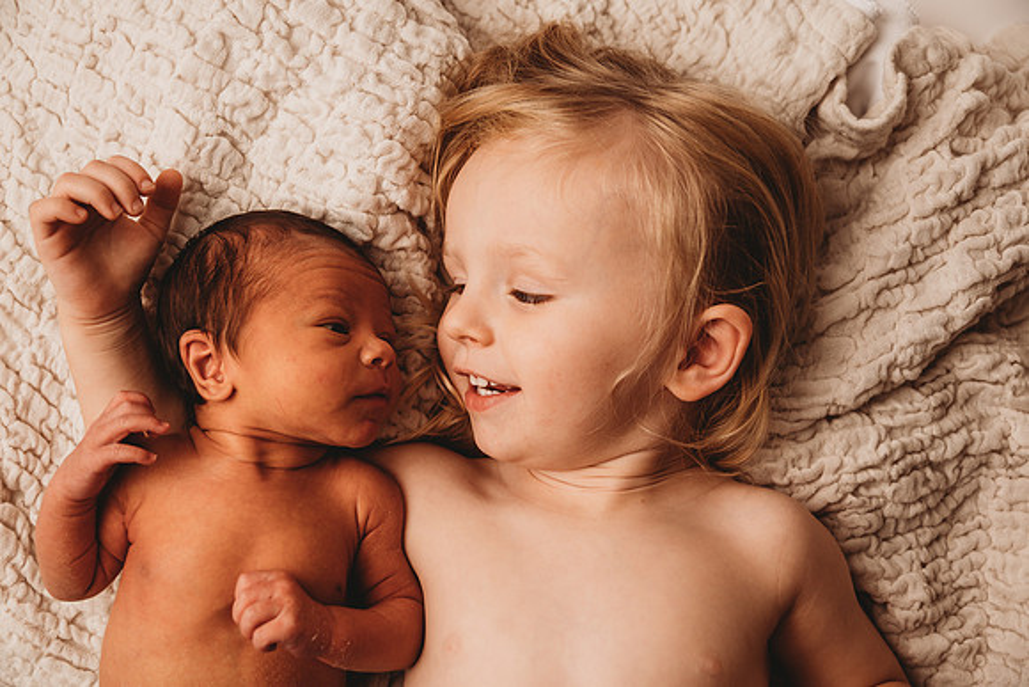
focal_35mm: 46
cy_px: 344
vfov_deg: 29.3
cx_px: 514
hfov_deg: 42.7
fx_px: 1315
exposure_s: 1/160
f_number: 4
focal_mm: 46
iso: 100
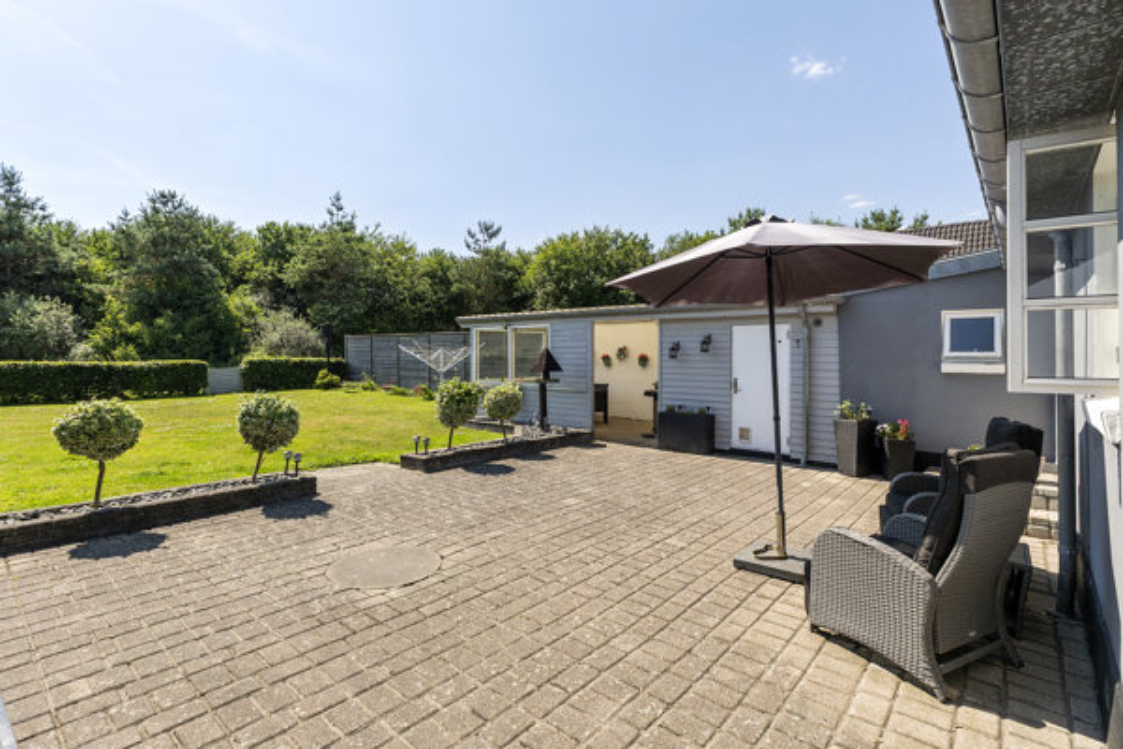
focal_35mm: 17
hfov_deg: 92.4
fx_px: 538
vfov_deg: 69.7
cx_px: 562
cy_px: 374
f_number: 8
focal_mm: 11.5
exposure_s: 1/1000
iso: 200
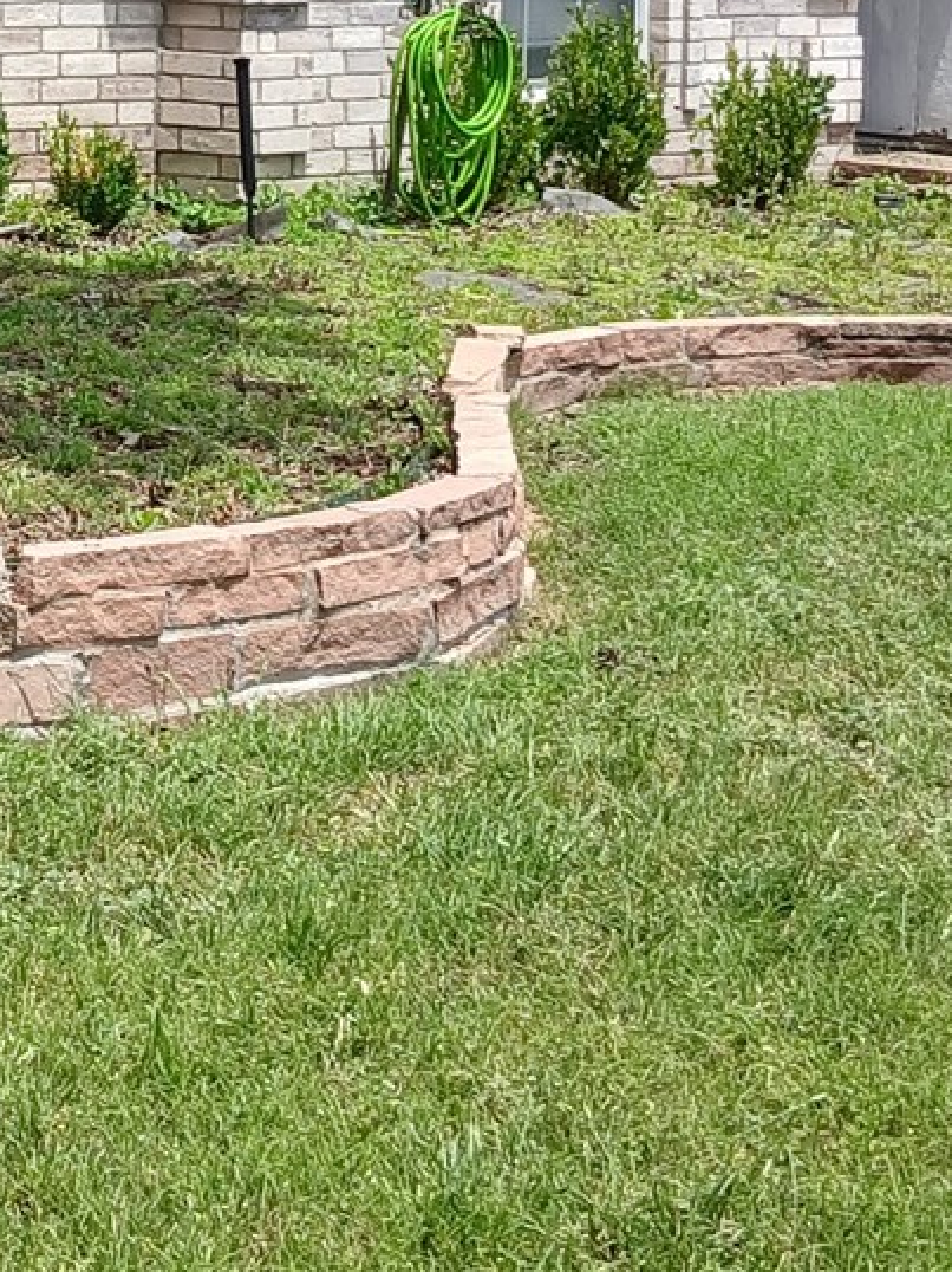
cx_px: -189
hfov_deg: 14.5
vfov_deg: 19.3
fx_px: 3633
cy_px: 35
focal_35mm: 99
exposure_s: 1/558
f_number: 1.8
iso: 20
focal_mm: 3.98
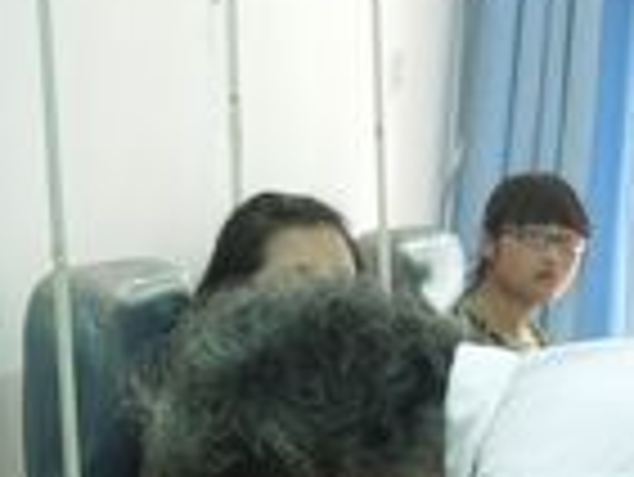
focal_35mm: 128
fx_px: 2346
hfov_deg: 15.3
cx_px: 180
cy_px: 497
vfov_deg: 11.5
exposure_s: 1/6
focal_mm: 7.8
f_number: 3.9
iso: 800
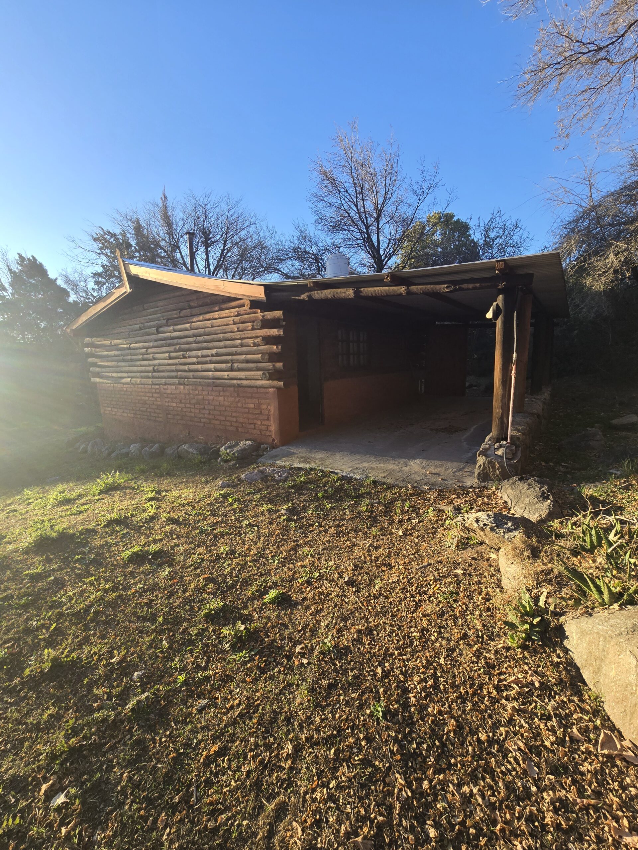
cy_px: 425
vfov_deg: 106.2
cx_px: 319
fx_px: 319
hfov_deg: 89.9
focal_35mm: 13
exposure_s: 1/435
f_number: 2.2
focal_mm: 2.2
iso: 50
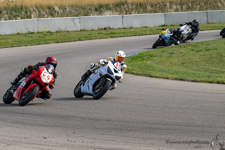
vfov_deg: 4.7
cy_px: 75
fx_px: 1812
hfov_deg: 7.1
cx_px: 77
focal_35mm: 290
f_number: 11
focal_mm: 220
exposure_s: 1/800
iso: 450
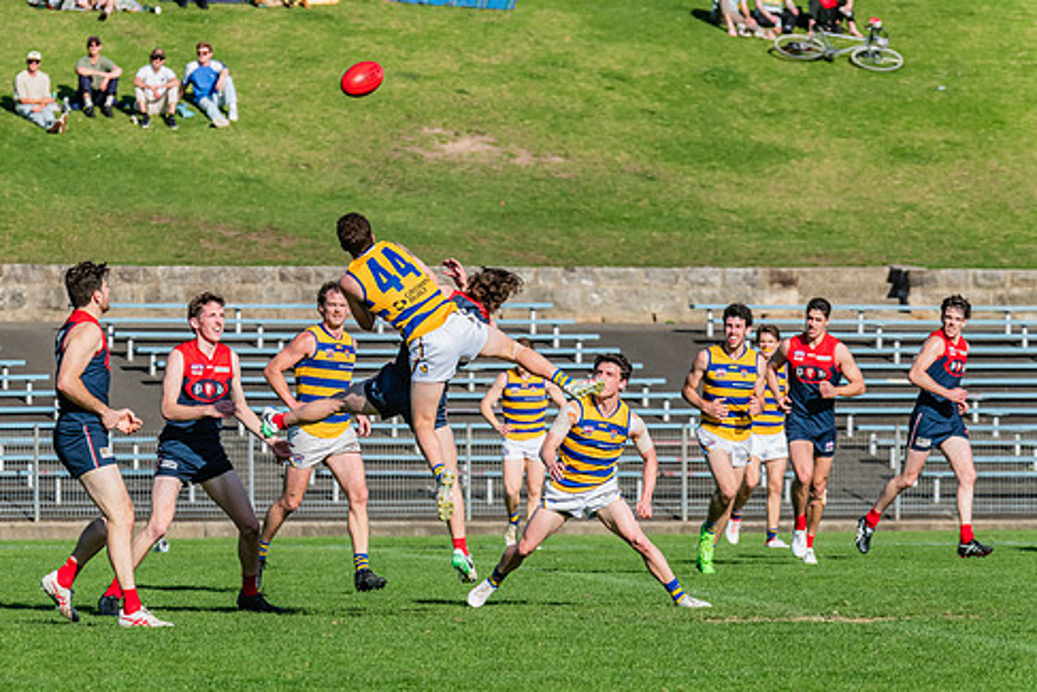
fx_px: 11669
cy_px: 376
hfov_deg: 5.1
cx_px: 422
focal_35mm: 405
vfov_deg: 3.4
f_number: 11
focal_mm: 330
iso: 800
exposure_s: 1/1600
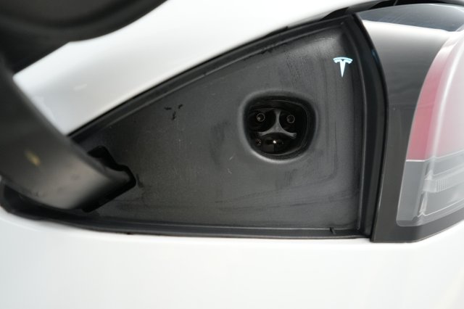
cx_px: 232
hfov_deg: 65.5
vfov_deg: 46.4
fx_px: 361
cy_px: 154
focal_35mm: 28
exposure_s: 1/250
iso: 4000
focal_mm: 28
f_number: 2.8
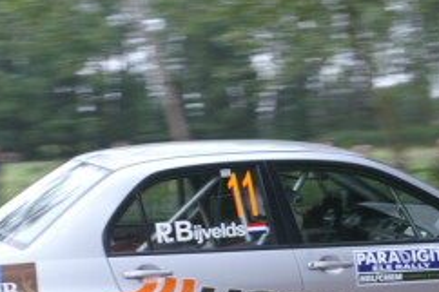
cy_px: 258
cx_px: 268
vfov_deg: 9.2
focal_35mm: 149
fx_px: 1816
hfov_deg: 13.8
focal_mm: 40
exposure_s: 1/80
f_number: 5.6
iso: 125
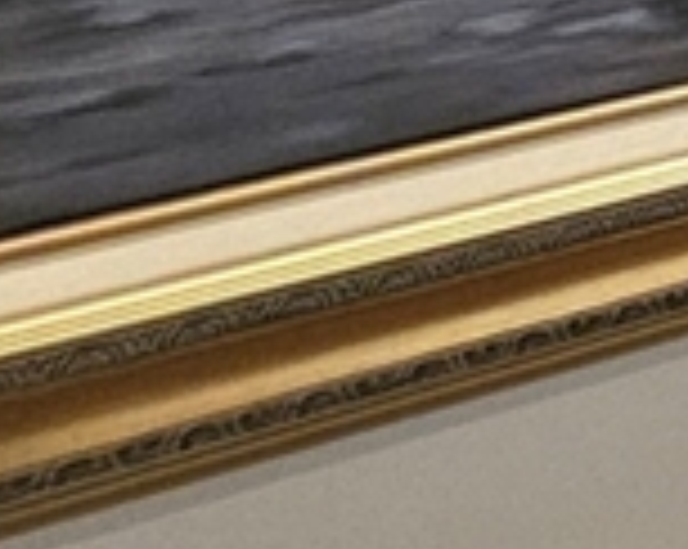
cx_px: 2055
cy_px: -783
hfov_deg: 11.6
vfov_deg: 13.2
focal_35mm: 85
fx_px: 1729
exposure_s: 1/60.2
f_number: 2.2
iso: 400
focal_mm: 2.2
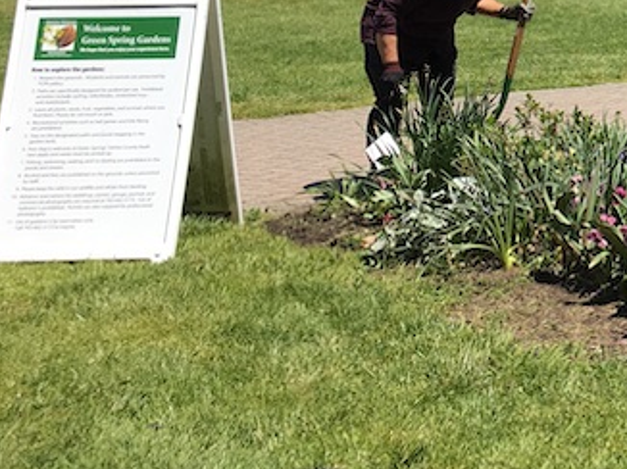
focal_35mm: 89
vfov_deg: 15.8
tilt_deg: -0.4
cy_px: -123
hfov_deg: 19.5
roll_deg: -0.8
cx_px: 915
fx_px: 1611
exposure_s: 1/1054
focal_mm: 4.15
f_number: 2.2
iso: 25
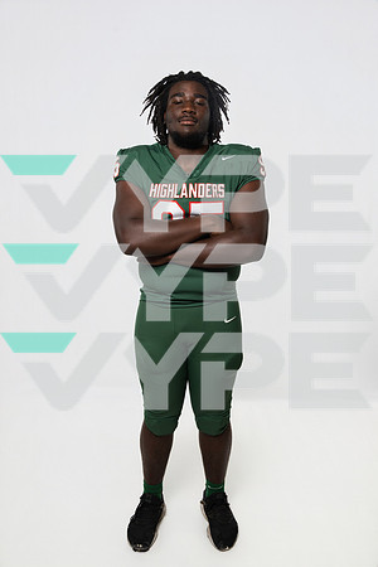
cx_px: 189
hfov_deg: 39.5
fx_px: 526
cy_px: 284
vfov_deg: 56.6
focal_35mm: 33
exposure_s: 1/160
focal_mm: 33.4
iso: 500
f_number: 8
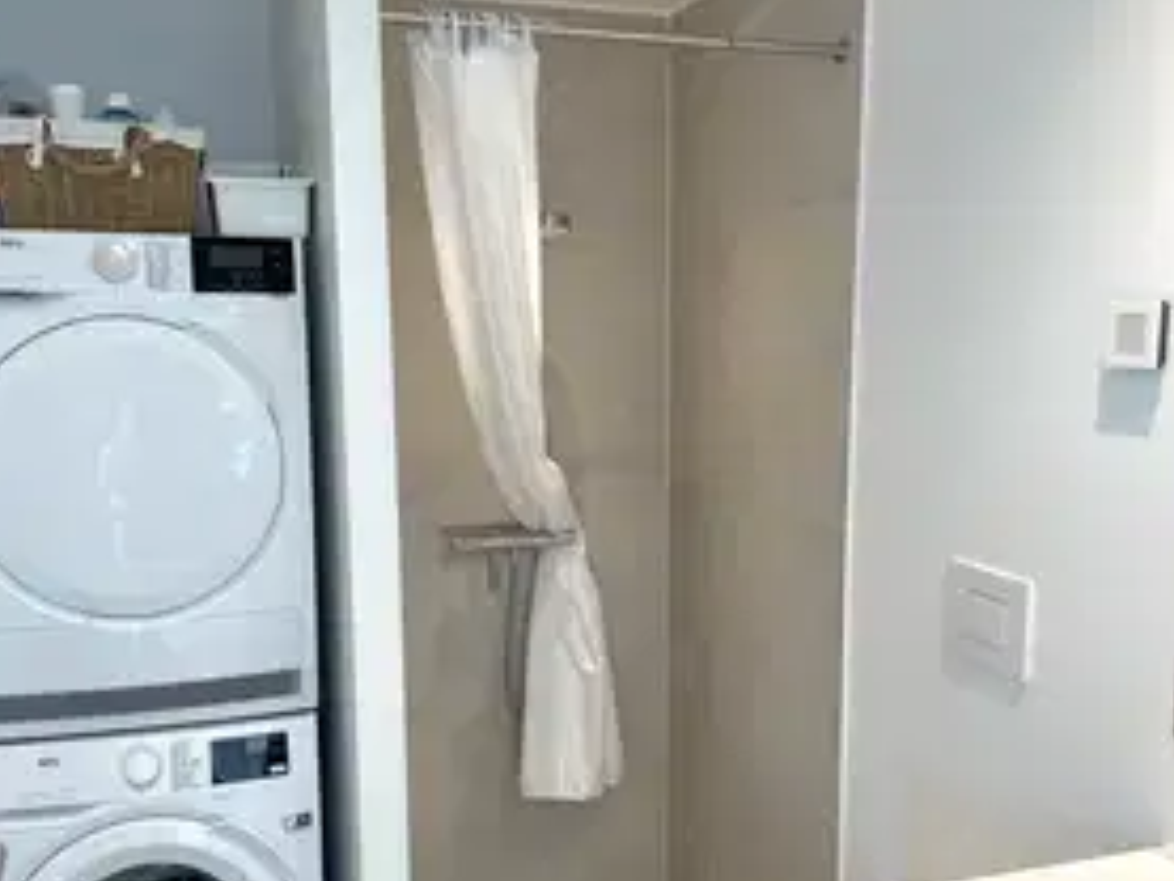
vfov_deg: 40.6
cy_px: 521
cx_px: 579
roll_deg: -0.3
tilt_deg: -9.0
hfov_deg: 52.6
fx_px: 1188
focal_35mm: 35
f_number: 1.6
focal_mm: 5.1
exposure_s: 1/100
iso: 50
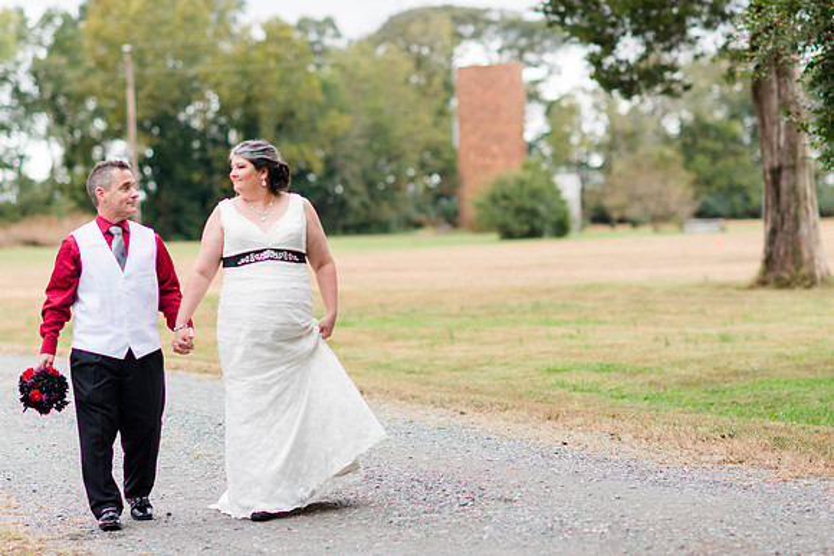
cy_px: 278
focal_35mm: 128
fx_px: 2954
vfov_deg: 10.8
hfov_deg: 16.1
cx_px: 417
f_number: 2
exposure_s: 1/320
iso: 125
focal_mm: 85
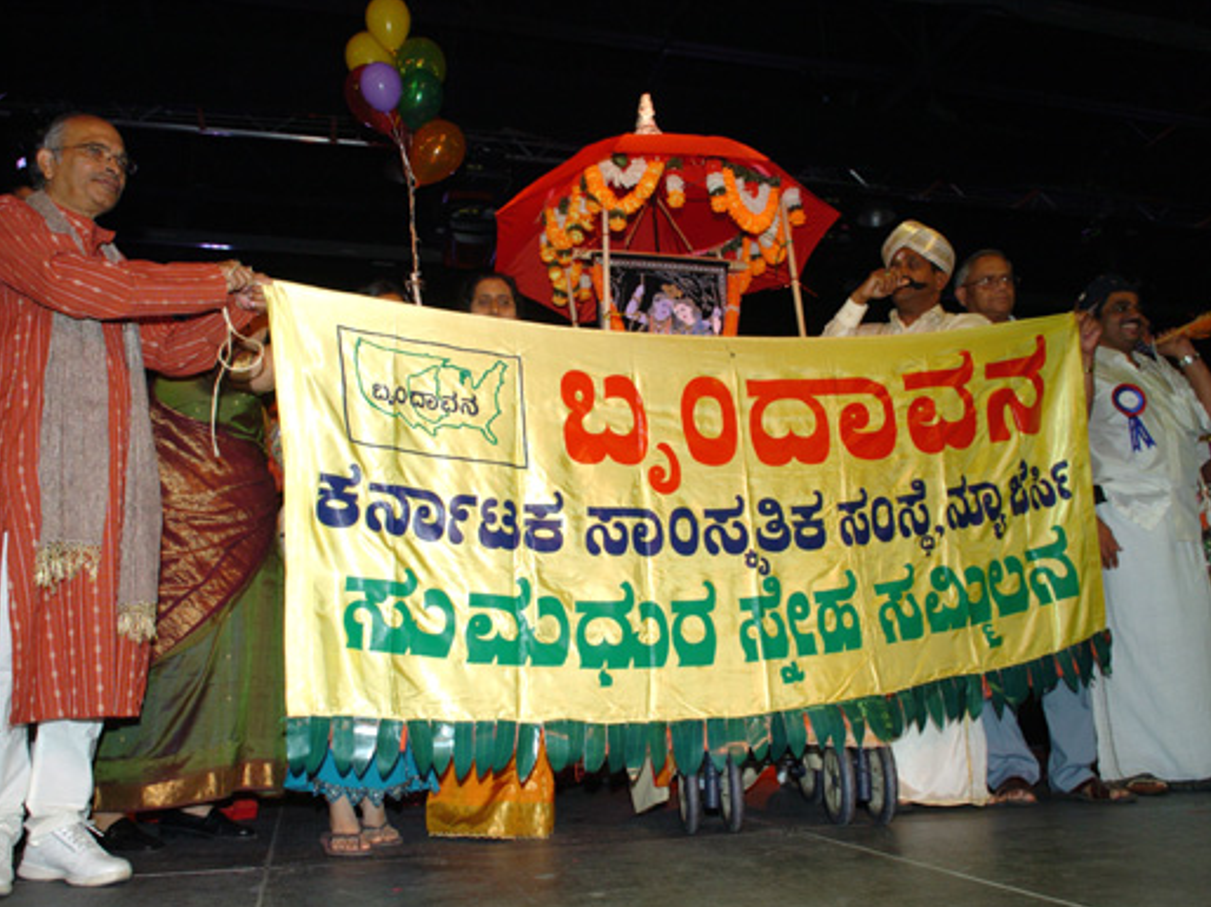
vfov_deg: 48.8
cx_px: 582
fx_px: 999
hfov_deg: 62.4
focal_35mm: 29
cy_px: 463
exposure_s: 1/200
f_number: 5
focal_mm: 17
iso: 400
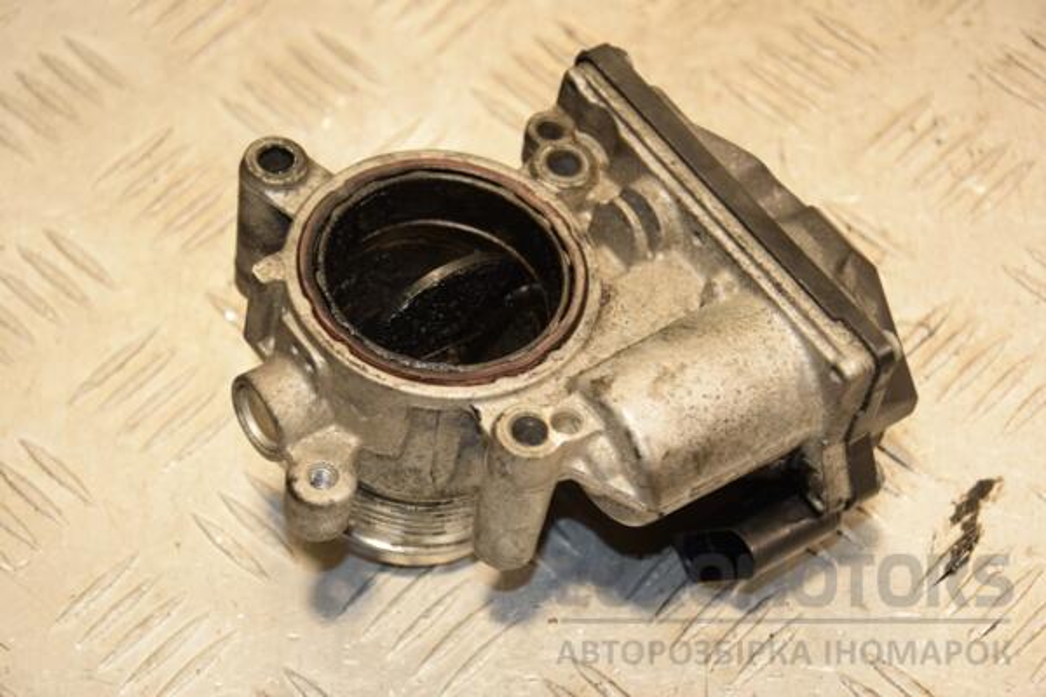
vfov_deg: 13.8
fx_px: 2876
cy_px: 348
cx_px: 523
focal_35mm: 99
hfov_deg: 20.6
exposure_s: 1/200
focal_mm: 66
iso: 800
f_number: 5.6
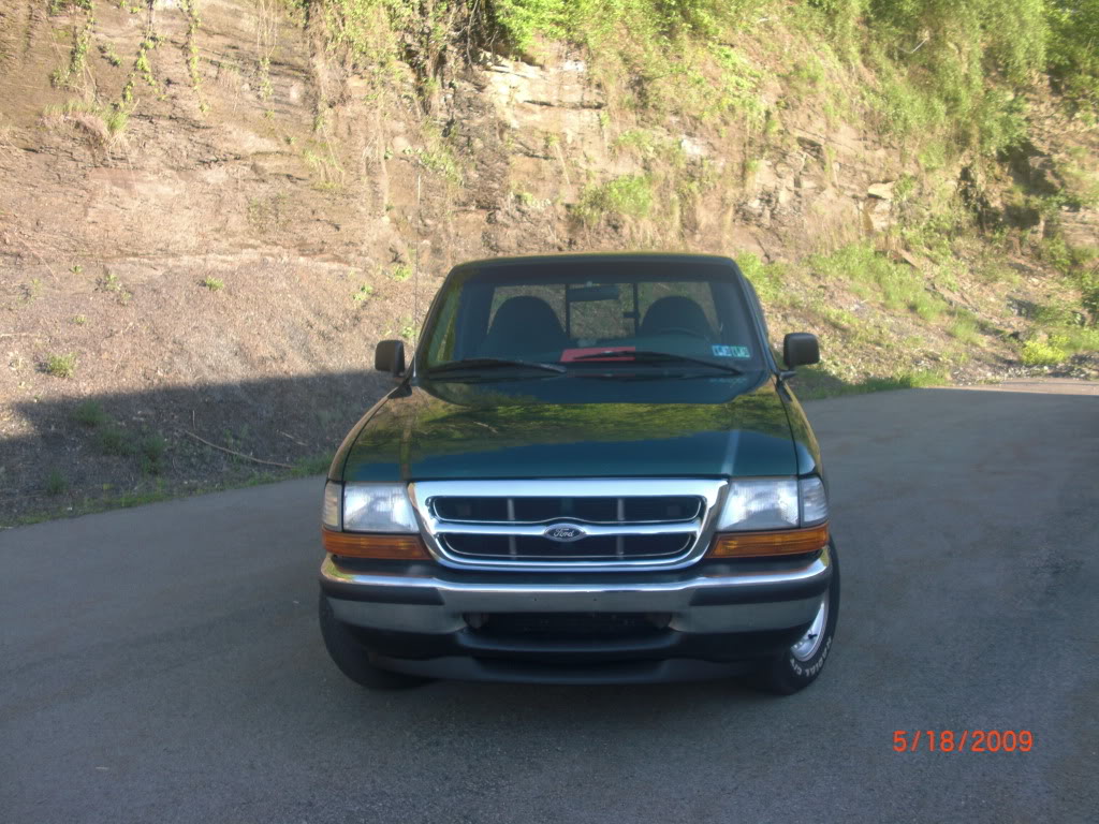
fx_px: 1143
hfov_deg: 51.4
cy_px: 412
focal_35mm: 36
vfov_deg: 39.7
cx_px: 550
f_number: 2.8
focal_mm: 6.3
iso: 50
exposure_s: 1/125
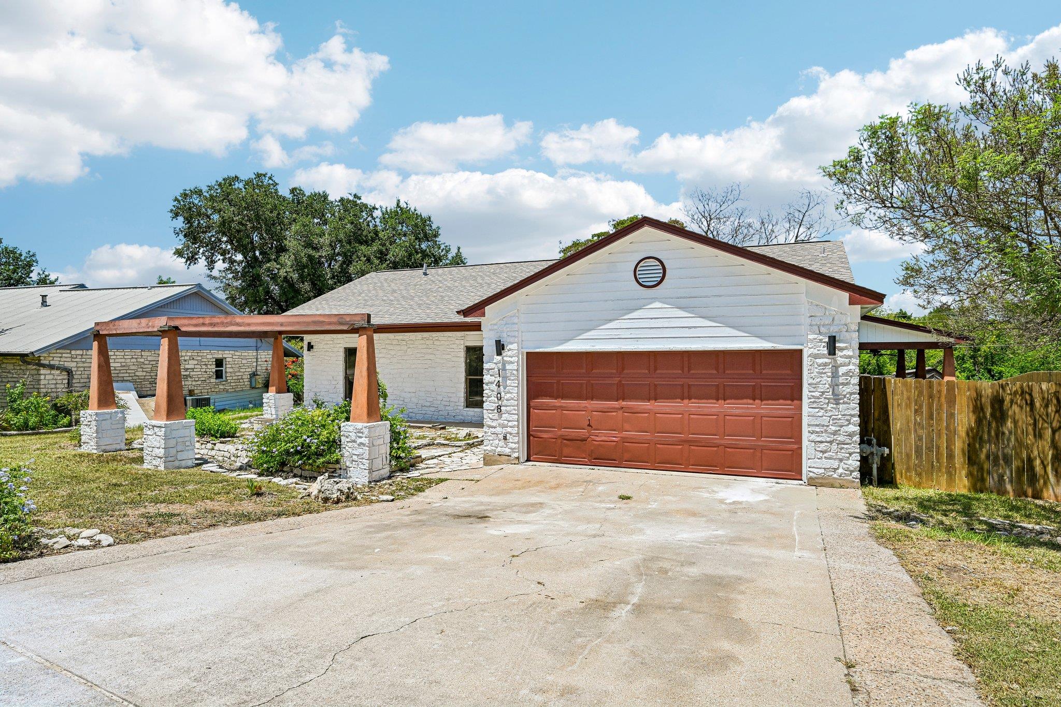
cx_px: 530
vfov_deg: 60.7
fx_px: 604
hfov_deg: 82.6
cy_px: 354
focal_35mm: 20
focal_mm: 20.5
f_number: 8
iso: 100
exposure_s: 1/500
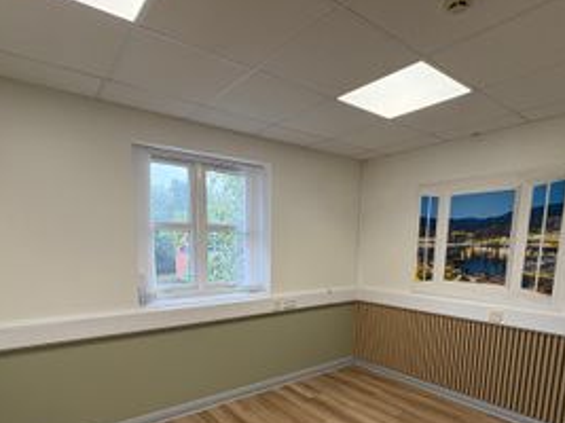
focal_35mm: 21
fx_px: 343
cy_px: 294
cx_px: 267
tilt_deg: -7.7
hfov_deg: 78.9
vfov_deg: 61.3
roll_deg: -0.8
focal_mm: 2.22
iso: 100
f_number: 2.2
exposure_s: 1/101
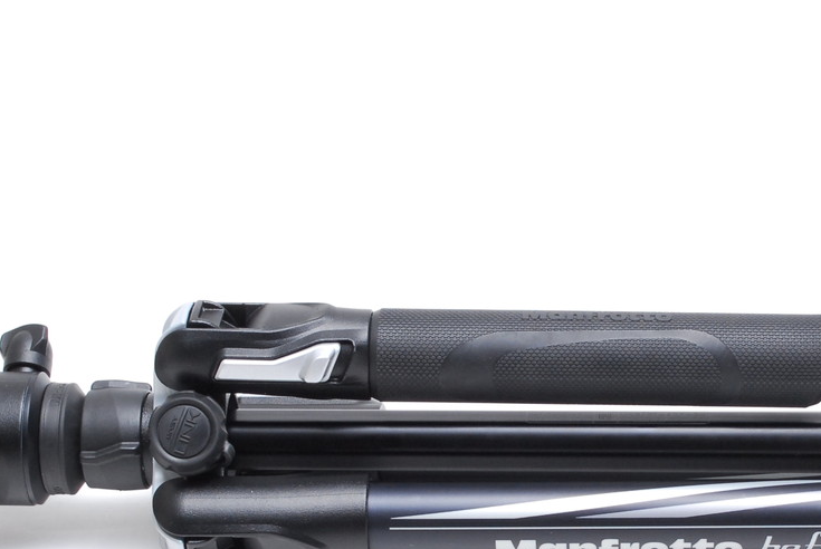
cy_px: 400
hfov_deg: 16.5
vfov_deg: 11.1
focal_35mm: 124
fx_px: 2831
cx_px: 551
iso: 400
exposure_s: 1/100
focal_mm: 38
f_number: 11
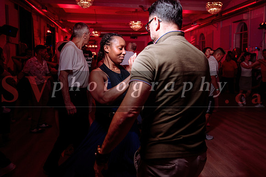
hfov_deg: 57.7
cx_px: 149
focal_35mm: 33
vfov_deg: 40.4
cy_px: 78
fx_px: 241
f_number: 3.2
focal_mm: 29
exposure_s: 1/50
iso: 800
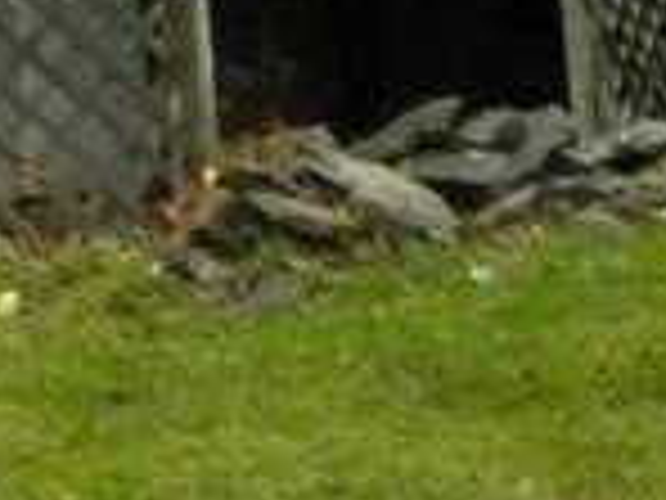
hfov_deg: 5.6
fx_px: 6657
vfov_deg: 4.2
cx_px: -495
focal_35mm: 346
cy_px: -541
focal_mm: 10.1
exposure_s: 1/392
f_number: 4.1
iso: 400
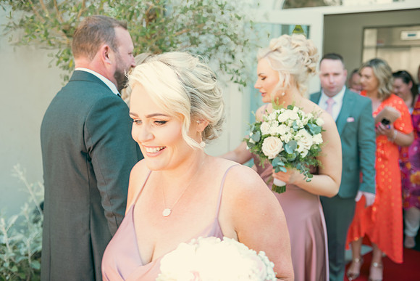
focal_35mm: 40
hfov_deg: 48.4
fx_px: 467
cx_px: 210
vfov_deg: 33.4
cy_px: 140
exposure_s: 1/250
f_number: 3.5
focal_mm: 40
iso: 160
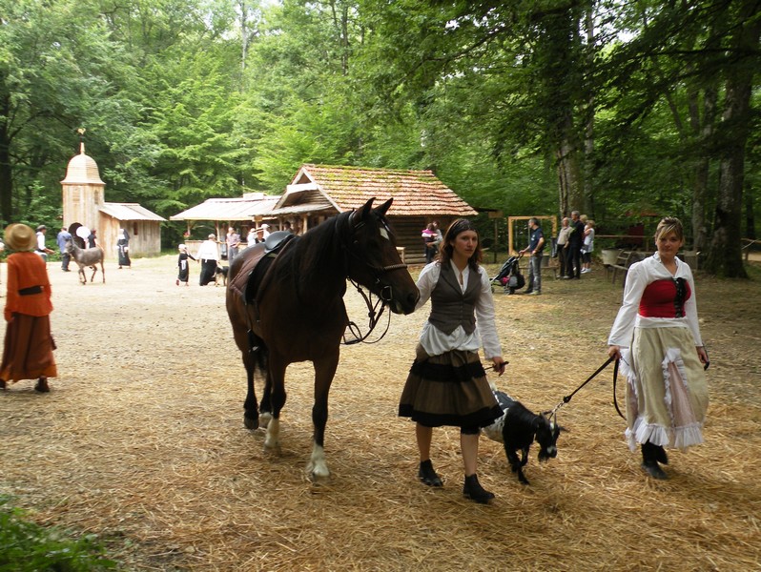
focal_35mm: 33
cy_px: 286
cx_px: 380
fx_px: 726
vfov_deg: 43.0
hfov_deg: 55.3
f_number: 3.5
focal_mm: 5.8
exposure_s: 1/68.8
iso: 64
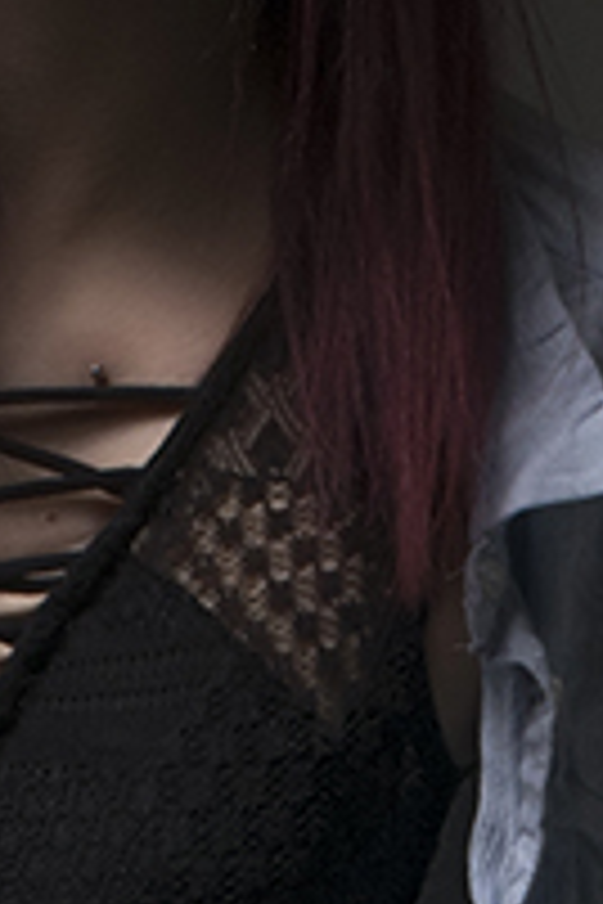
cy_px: 2262
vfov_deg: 5.2
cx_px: 394
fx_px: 9597
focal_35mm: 382
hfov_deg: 3.6
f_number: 18
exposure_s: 1/100
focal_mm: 32
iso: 200
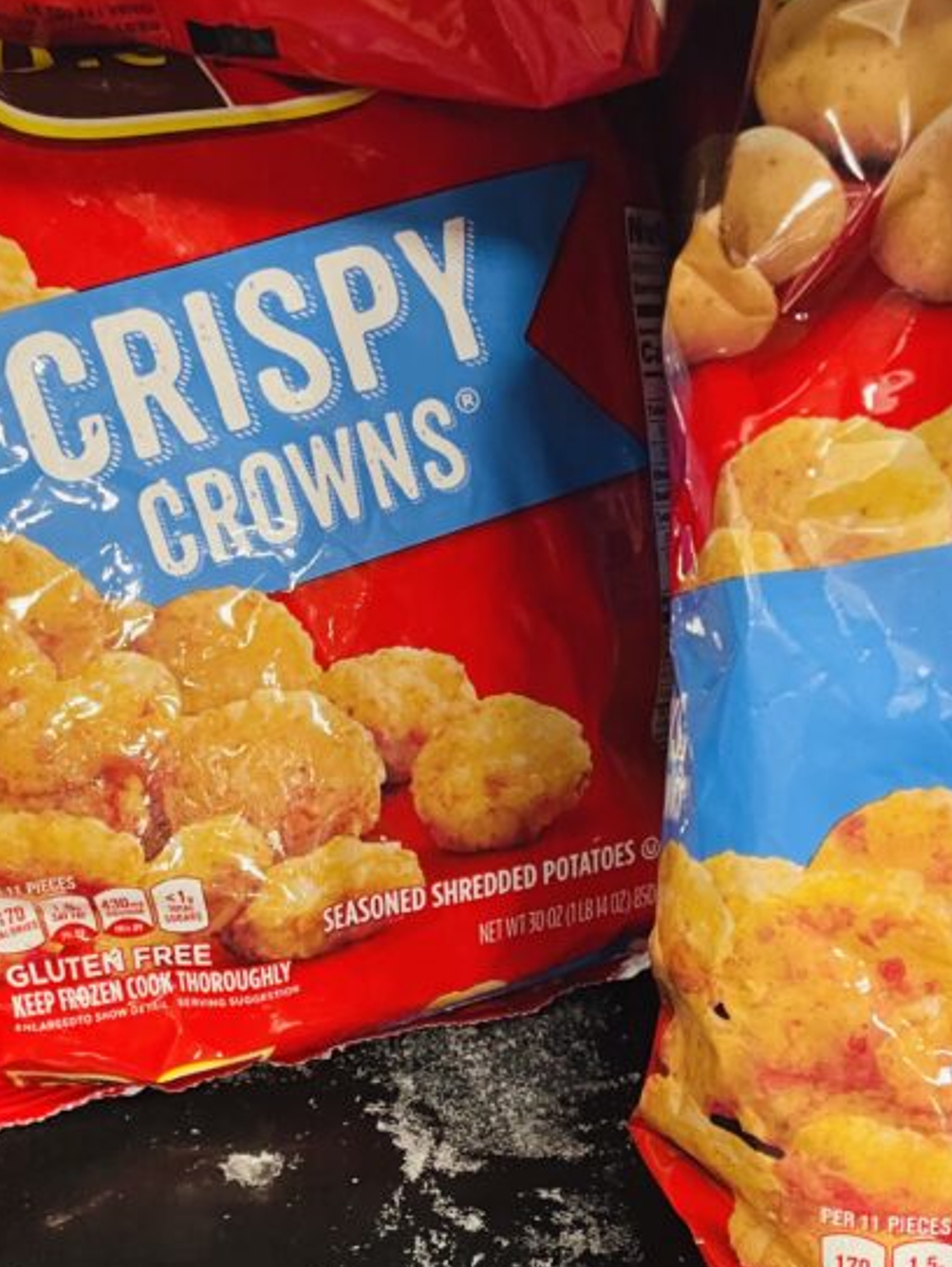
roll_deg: -4.0
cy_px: 982
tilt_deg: -35.4
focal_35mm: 49
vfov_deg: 37.7
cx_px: 362
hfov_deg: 29.6
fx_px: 1795
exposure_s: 1/60
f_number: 1.6
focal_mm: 4.2
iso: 320
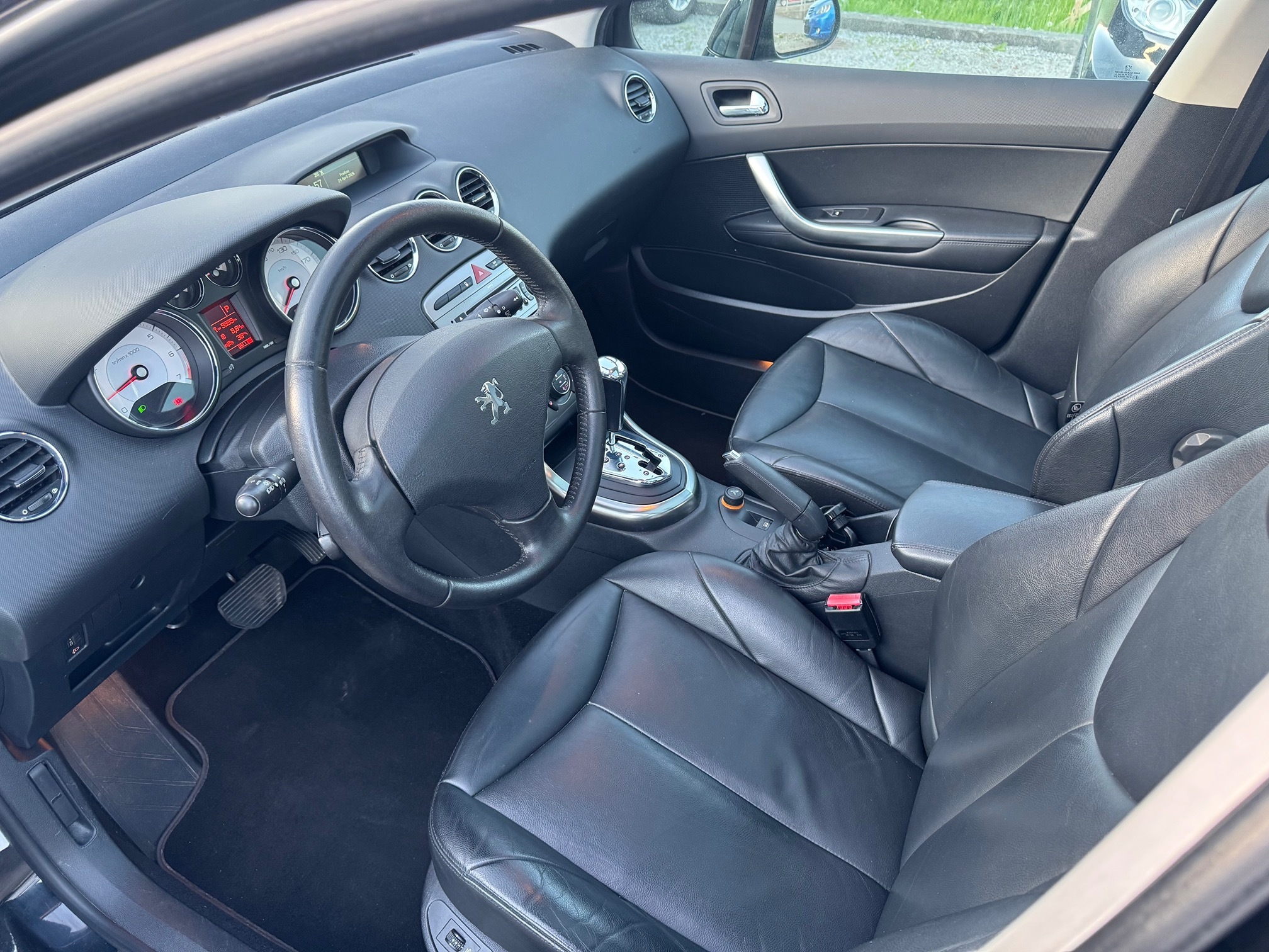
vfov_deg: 56.8
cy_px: 476
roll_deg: -0.7
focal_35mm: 24
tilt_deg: -35.8
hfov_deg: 71.6
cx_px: 634
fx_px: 880
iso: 320
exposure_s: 1/60
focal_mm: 6.76
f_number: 1.78
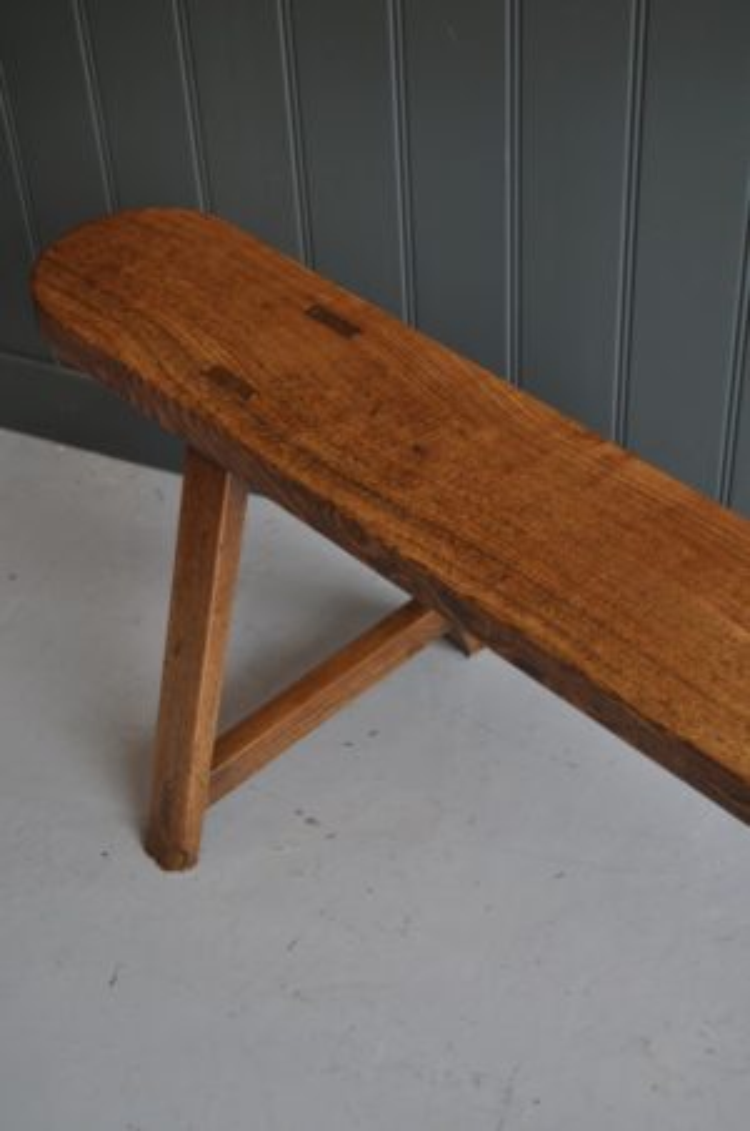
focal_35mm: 57
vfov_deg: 35.1
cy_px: 566
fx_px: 1787
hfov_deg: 23.7
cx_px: 375
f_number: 5
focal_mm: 38
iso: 560
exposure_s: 1/60
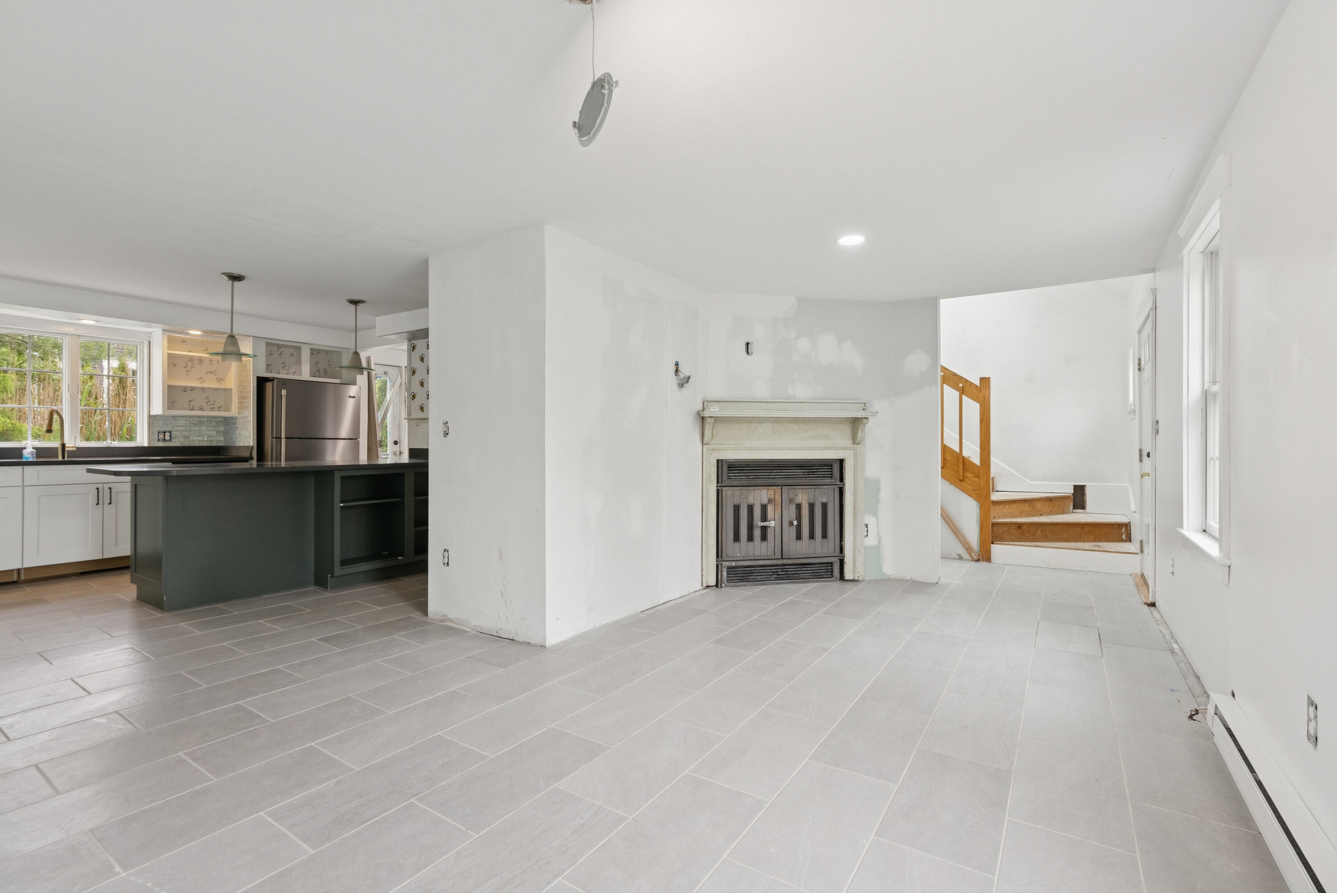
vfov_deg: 73.8
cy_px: 446
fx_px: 594
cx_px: 668
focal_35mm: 16
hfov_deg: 96.7
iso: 640
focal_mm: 16
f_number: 7.1
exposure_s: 1/60
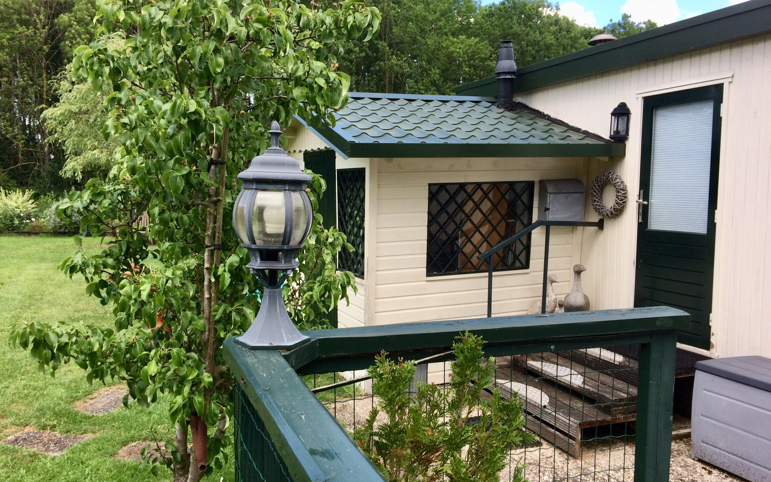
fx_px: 651
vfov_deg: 40.6
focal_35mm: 31
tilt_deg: -1.2
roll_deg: -1.2
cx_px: 388
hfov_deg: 61.2
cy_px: 245
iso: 32
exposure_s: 1/612
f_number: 2.2
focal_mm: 4.15
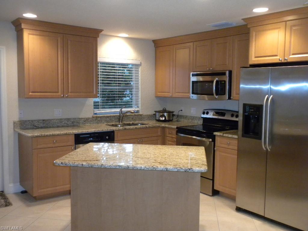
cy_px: 116
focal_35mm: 37
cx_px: 154
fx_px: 329
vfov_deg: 38.7
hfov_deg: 50.1
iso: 400
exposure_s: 1/30
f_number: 3.5
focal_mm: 6.6
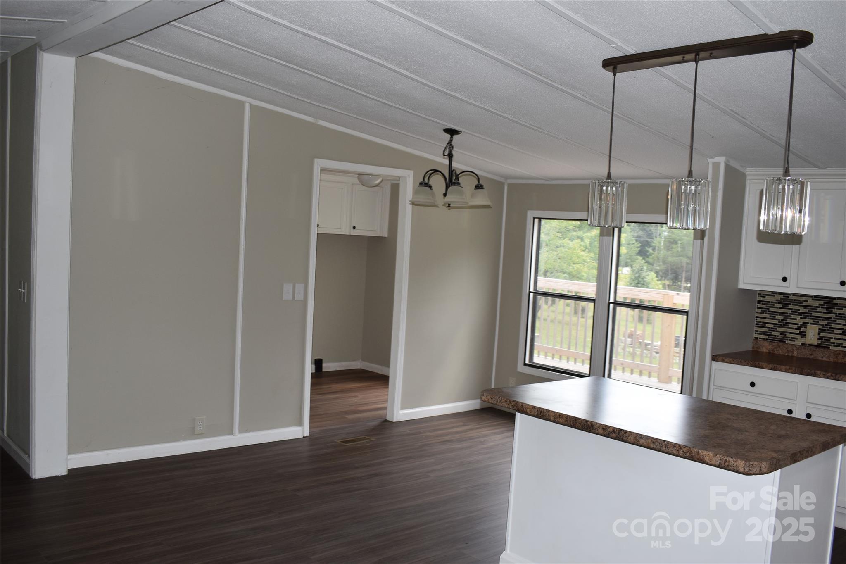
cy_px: 282
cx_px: 423
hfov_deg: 57.2
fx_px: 775
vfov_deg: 40.0
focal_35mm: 33
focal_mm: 22
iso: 250
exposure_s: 1/125
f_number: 5.6
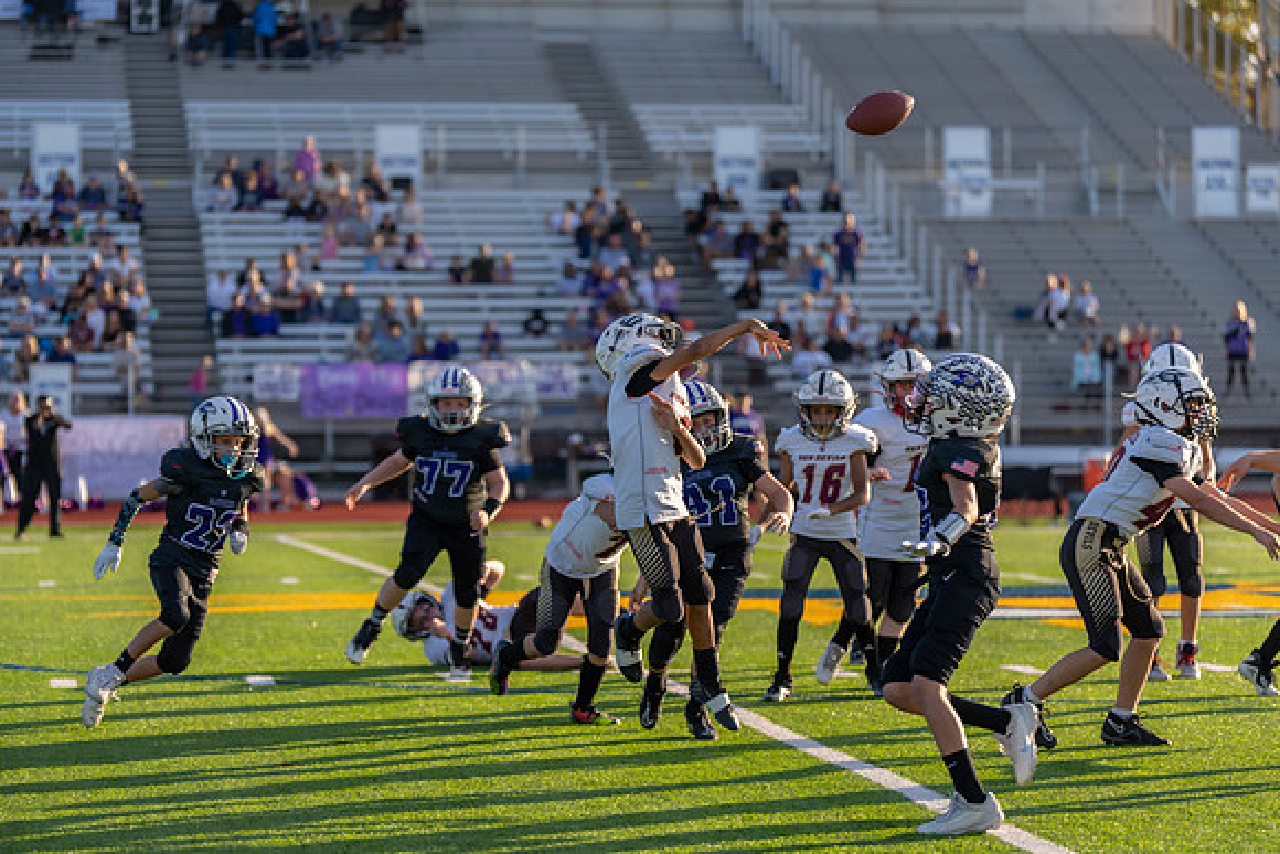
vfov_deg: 11.7
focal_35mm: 117
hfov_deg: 17.5
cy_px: 427
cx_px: 640
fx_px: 4161
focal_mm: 117
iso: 125
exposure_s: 1/1250
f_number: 2.8
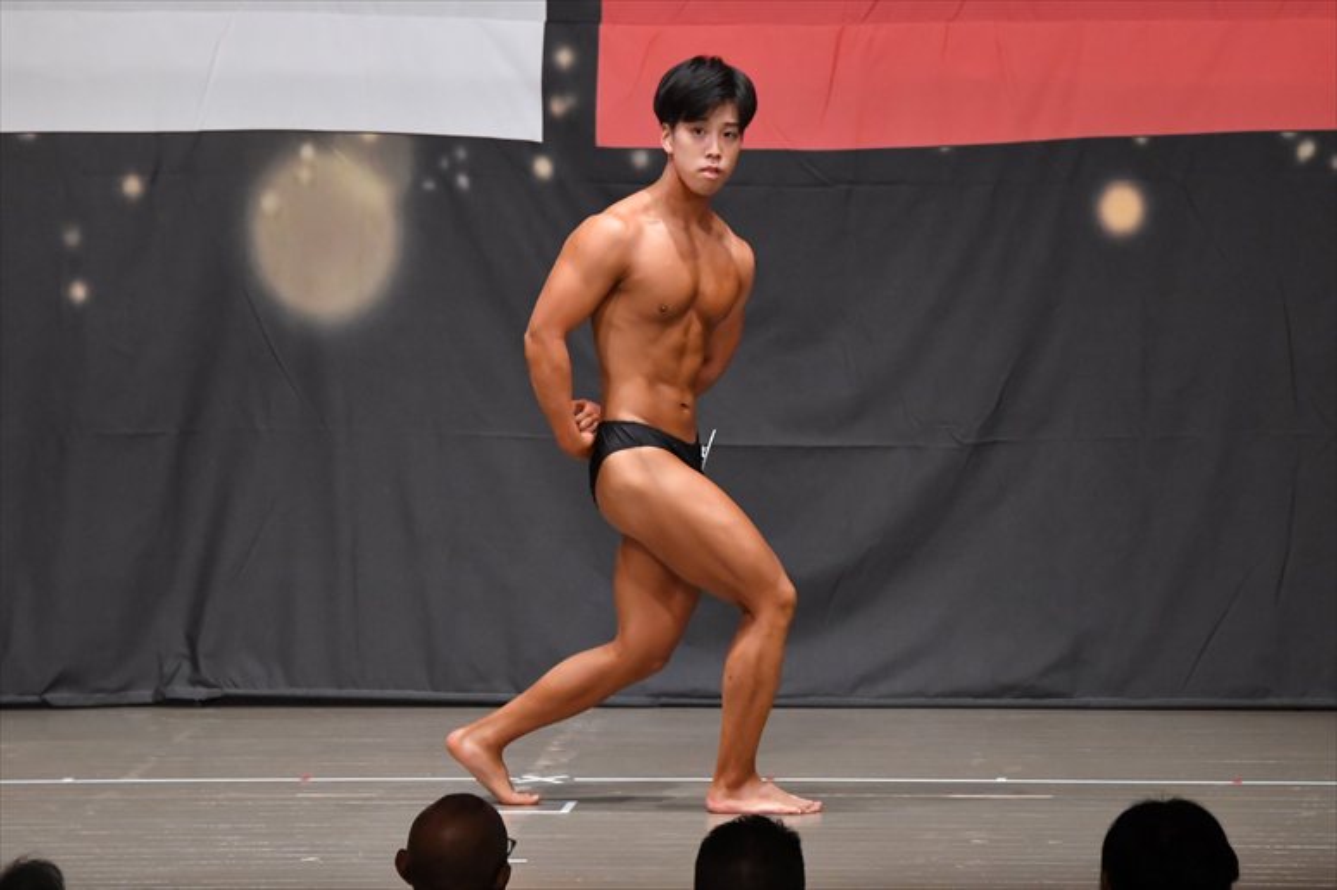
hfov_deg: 9.2
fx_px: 8352
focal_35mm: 225
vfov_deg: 6.1
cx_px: 668
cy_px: 445
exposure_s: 1/400
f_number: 5.6
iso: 6400
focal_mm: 150
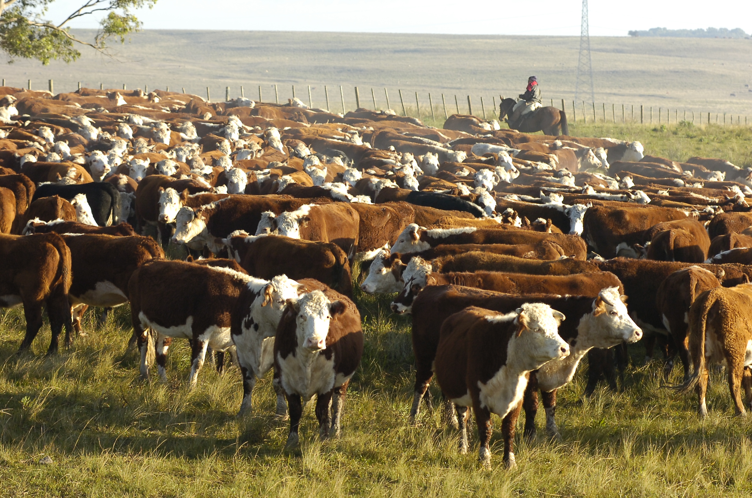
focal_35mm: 165
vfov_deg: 8.3
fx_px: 3440
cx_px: 376
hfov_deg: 12.5
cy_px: 249
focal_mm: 110
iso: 400
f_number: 7.1
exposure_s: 1/400
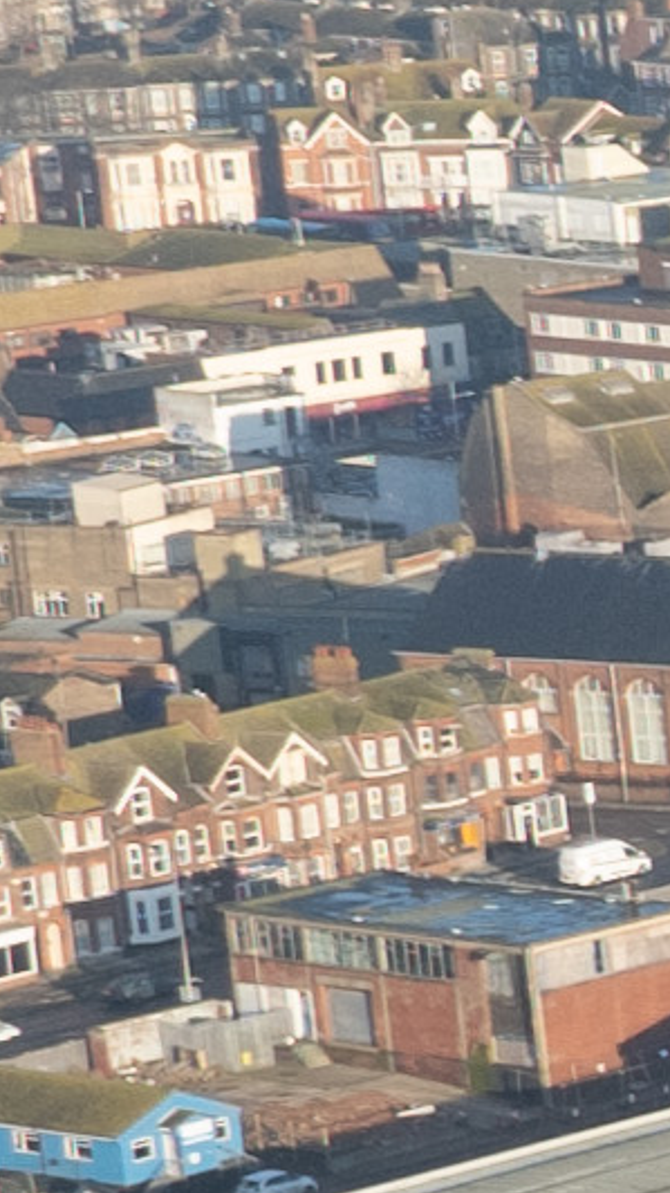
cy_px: 1507
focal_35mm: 259
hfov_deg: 3.8
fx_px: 8185
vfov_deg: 8.2
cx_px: 4376
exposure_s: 1/160
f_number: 6.3
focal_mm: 12.29
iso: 100
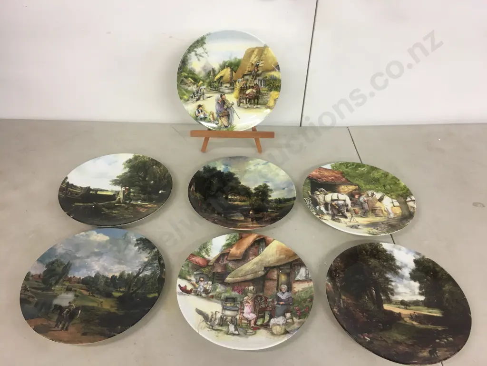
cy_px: 183
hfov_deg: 61.7
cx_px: 244
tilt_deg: -39.5
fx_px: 408
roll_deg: -1.3
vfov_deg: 48.2
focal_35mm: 29
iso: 32
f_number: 2.2
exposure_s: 1/17
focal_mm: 4.15
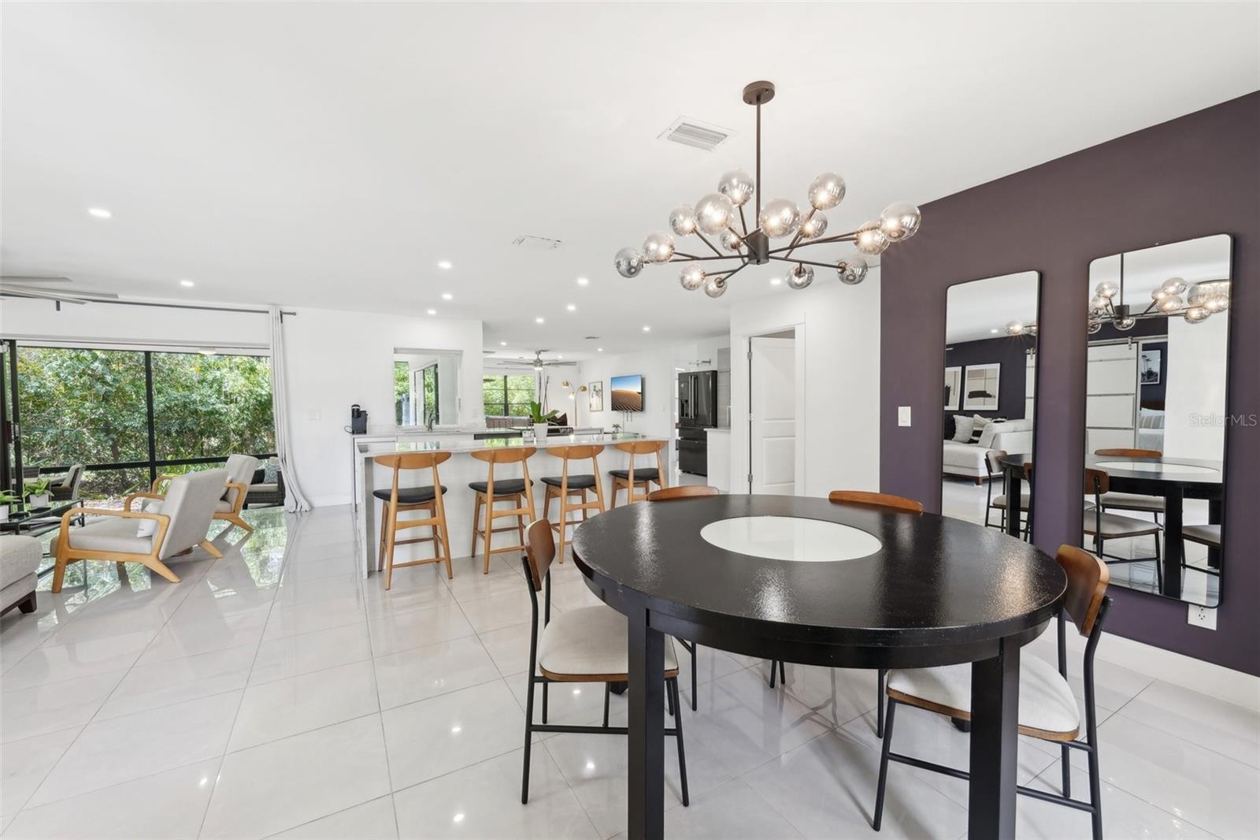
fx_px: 490
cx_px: 630
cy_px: 420
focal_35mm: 14
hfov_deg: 104.3
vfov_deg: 81.2
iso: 400
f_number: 8
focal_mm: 14
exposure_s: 1/15
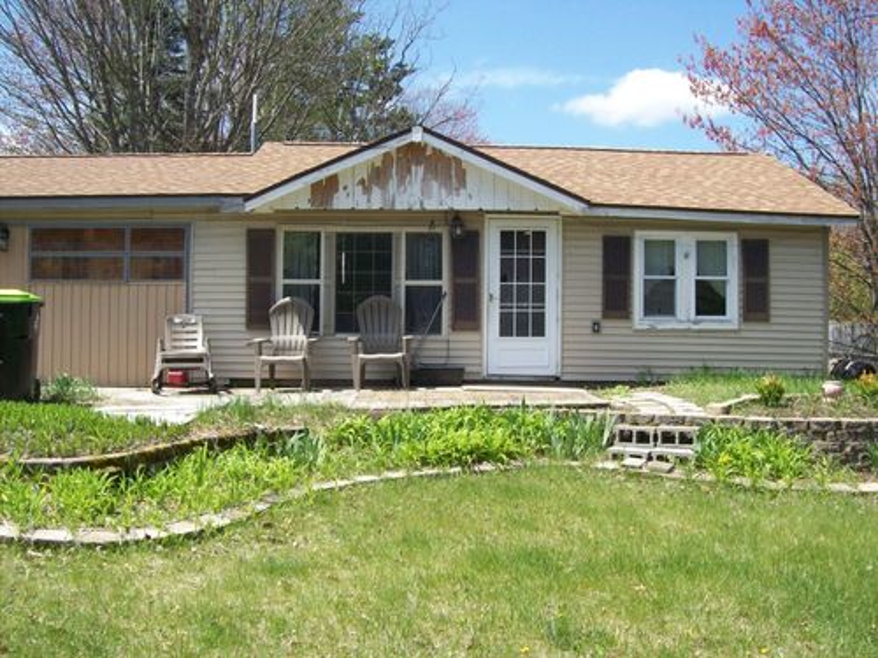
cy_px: 329
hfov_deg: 51.4
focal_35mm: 36
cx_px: 439
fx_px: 913
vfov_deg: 39.7
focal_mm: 6
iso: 80
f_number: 4.8
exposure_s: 1/293
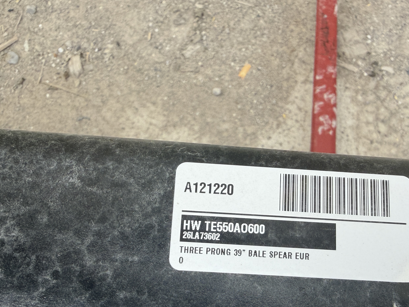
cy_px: 223
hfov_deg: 47.2
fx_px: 461
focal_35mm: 39
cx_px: 269
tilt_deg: -77.9
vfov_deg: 36.1
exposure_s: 1/507
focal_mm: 2.22
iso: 50
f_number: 2.2
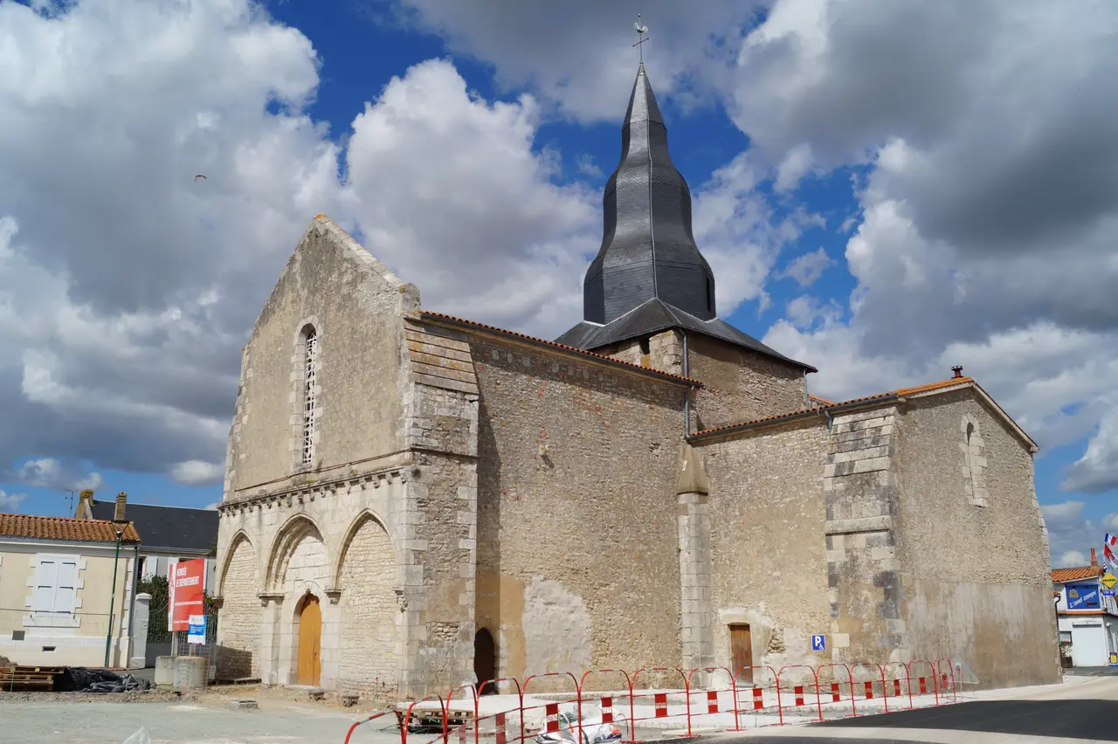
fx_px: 931
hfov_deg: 62.0
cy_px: 372
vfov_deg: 43.6
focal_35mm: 30
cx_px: 559
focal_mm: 20
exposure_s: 1/320
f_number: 10
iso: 100
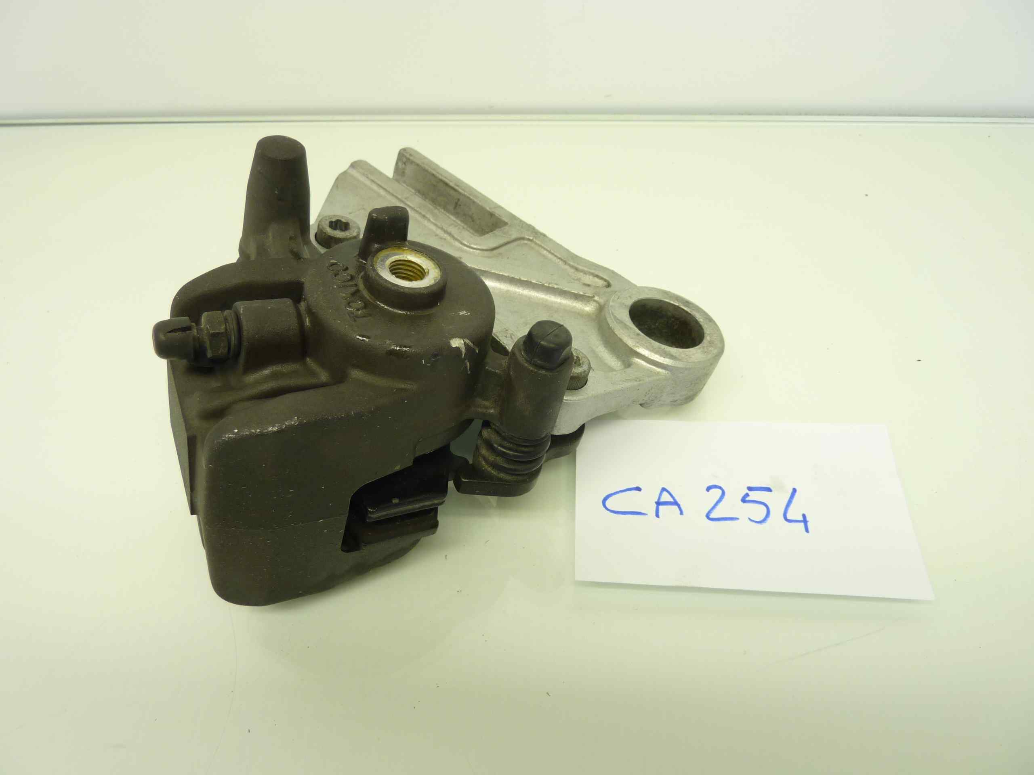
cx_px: 517
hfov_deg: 69.4
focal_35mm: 25
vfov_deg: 54.9
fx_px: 747
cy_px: 388
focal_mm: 4.1
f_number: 3.3
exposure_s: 1/25
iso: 80
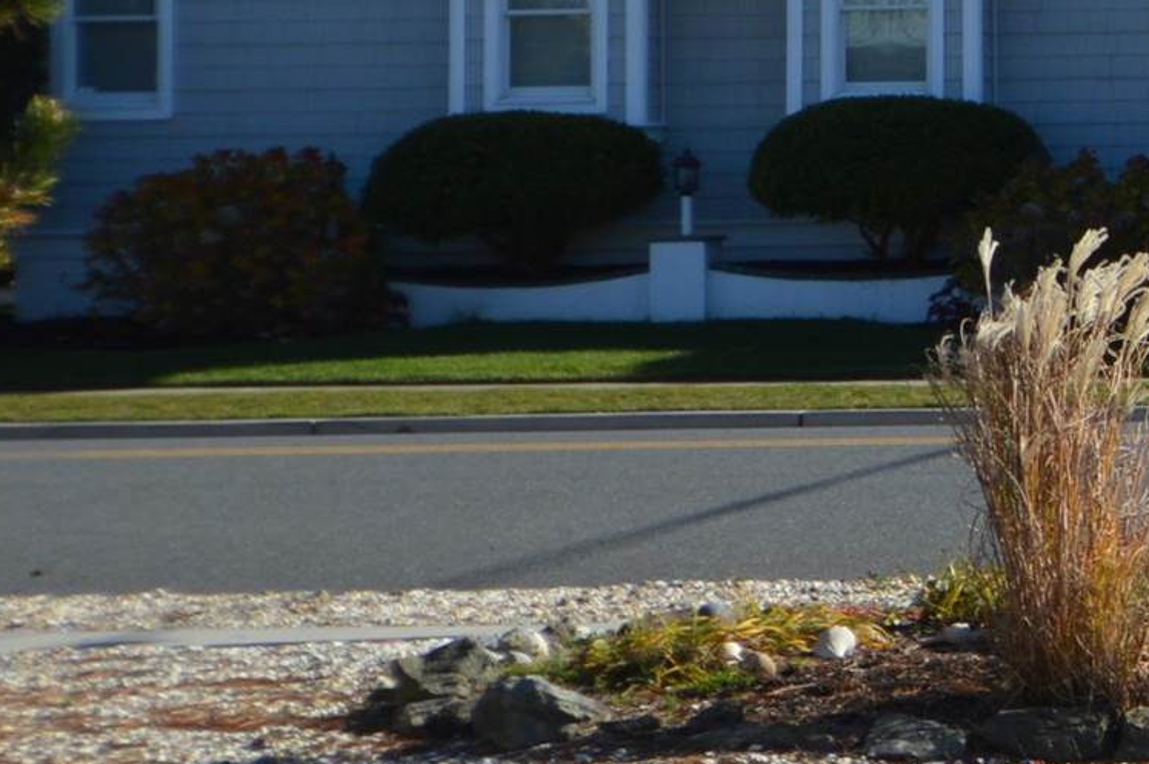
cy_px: -17
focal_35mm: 148
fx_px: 4720
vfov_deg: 9.2
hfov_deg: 12.2
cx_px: 2321
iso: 100
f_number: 8
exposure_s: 1/250
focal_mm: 24
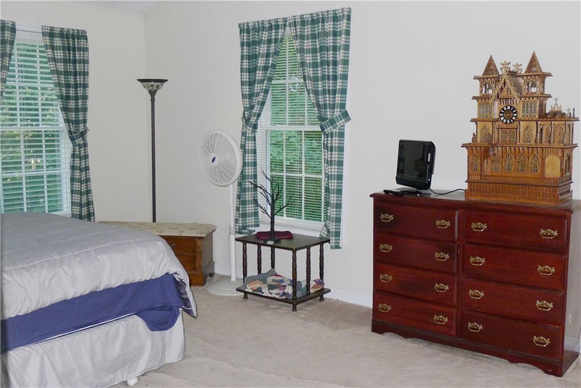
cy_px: 194
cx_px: 290
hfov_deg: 51.9
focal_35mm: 37
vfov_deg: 36.0
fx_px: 597
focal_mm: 7.9
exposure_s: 1/60
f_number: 2.4
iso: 320
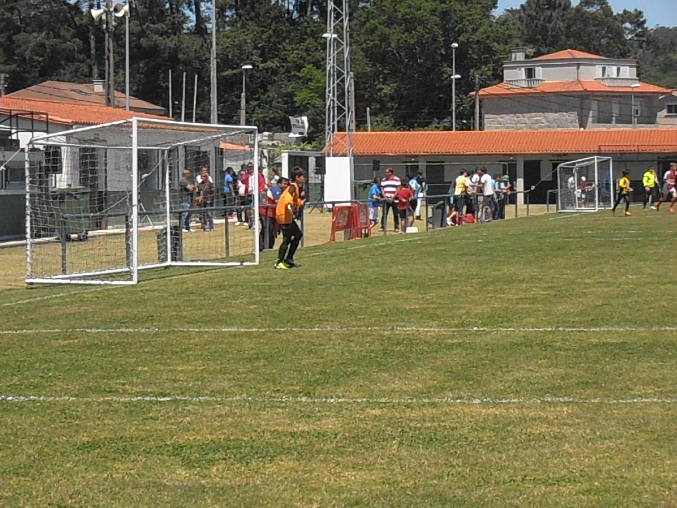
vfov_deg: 10.7
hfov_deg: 14.3
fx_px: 2699
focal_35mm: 138
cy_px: 254
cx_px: 338
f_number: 15
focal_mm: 24.39
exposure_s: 1/320
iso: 400
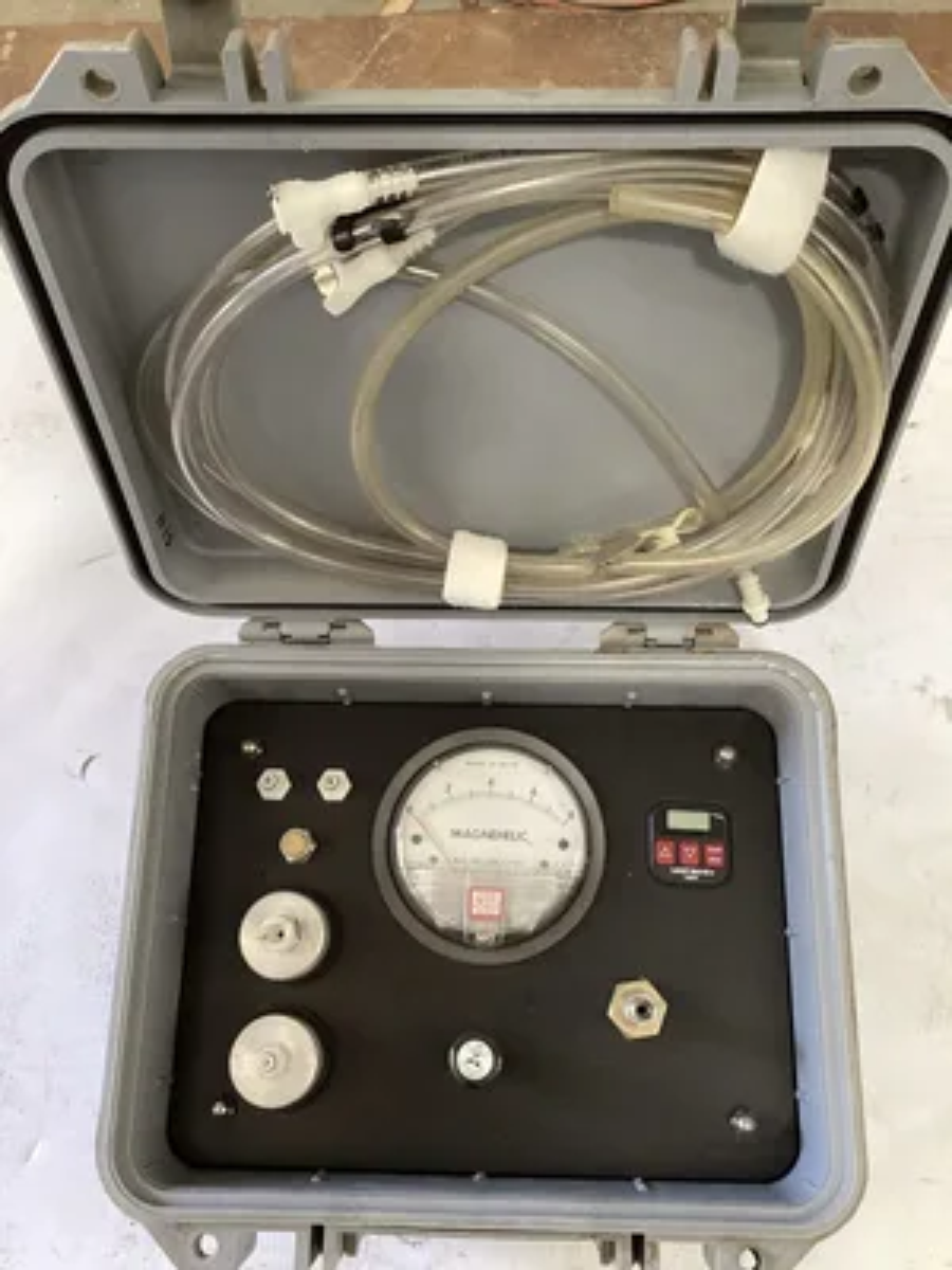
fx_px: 1137
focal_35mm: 31
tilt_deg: -72.6
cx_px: 476
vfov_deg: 58.4
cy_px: 635
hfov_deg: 45.4
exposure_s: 1/50
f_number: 2.4
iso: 100
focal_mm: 3.3
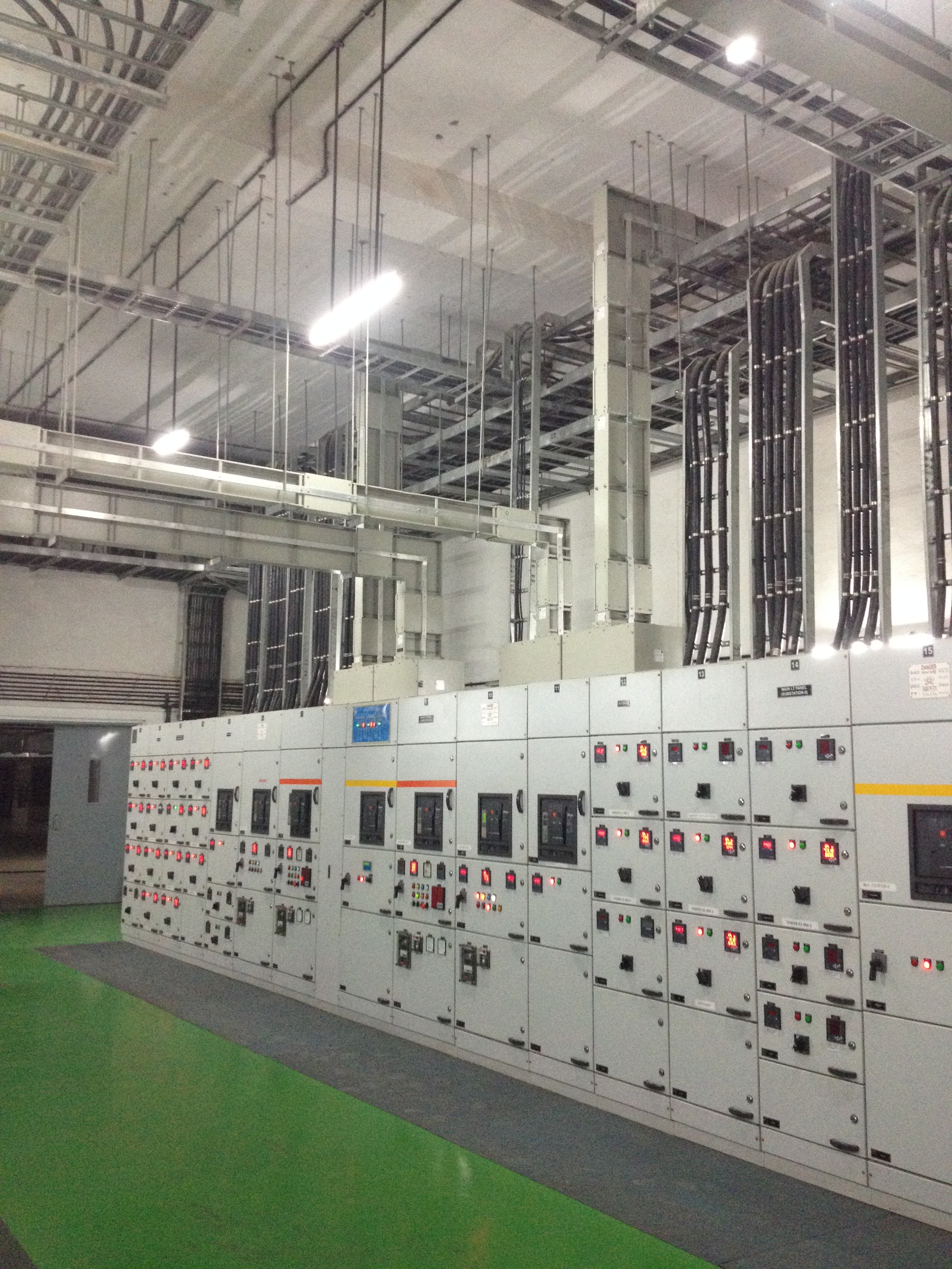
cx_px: 476
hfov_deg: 40.7
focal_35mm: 35
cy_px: 634
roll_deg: -1.3
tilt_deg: +7.1
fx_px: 1283
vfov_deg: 52.6
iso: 250
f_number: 2.4
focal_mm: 4.28
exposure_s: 1/20
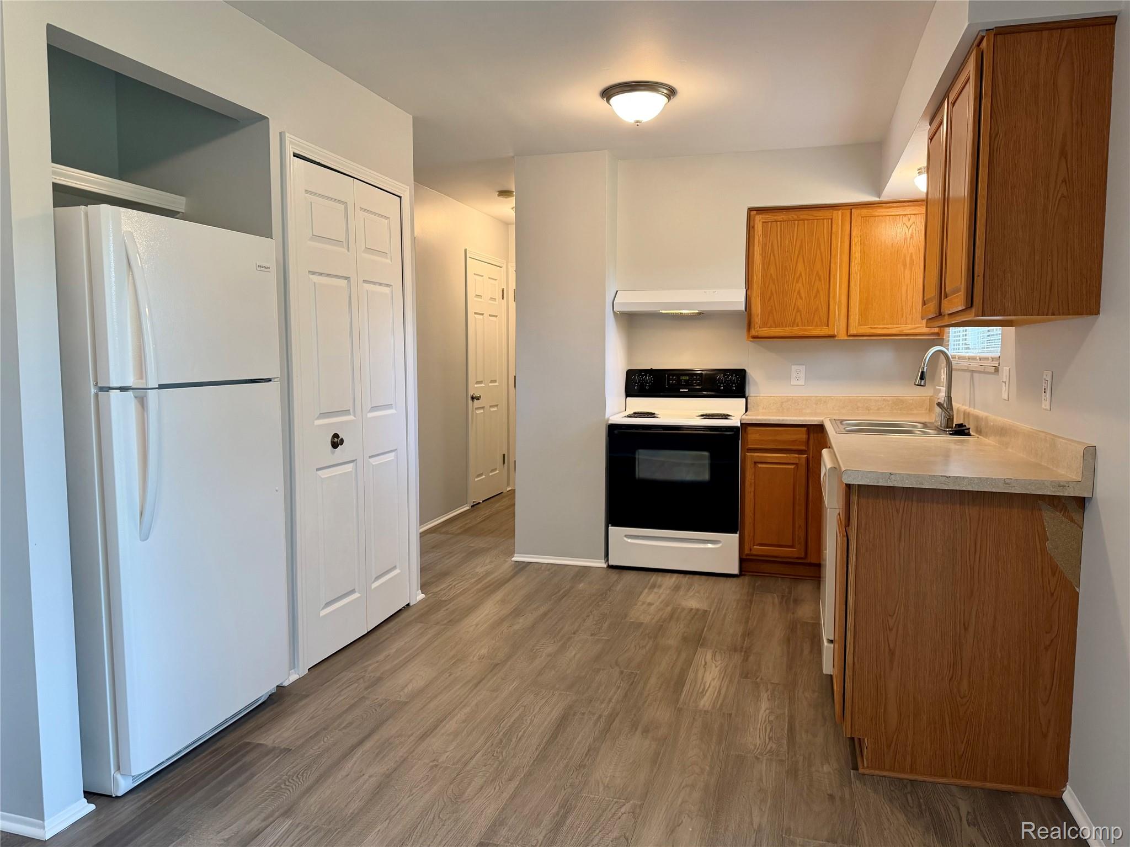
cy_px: 424
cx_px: 565
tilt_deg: -4.5
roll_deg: -0.4
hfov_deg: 71.6
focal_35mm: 24
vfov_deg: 56.8
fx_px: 783
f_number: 1.78
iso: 200
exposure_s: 1/109
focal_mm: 6.76
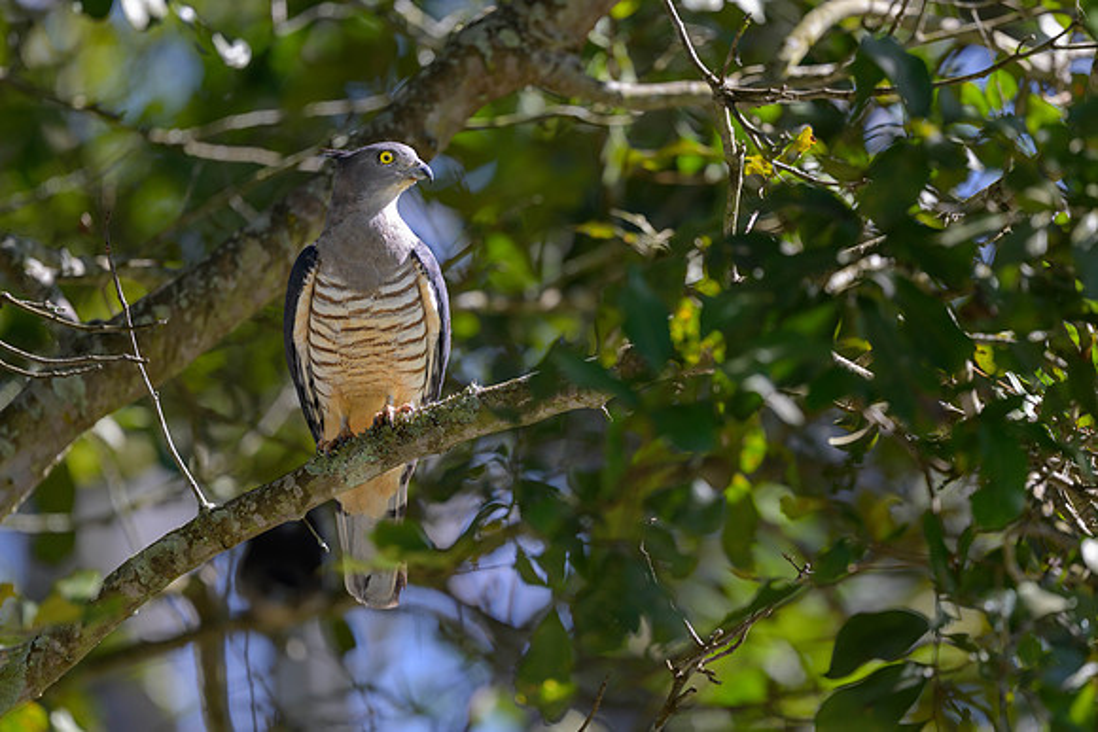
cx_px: 584
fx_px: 17605
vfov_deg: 2.4
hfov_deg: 3.6
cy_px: 337
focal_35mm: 577
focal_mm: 400
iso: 160
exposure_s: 1/800
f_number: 2.8
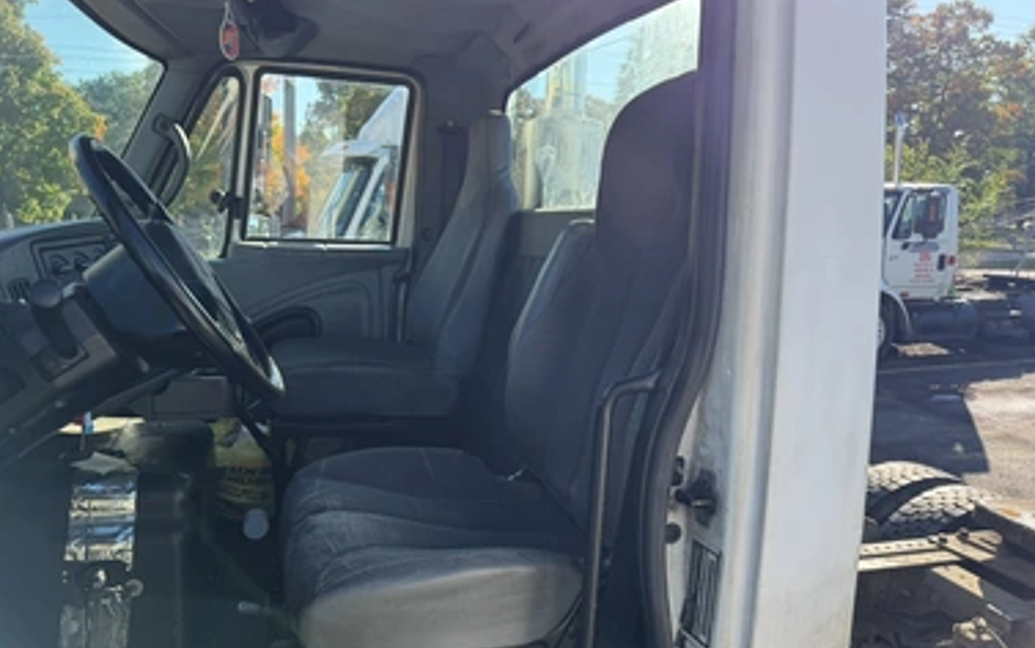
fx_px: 762
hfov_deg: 68.3
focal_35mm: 27
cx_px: 491
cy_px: 340
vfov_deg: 46.1
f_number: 1.78
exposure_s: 1/1553
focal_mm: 6.76
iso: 100
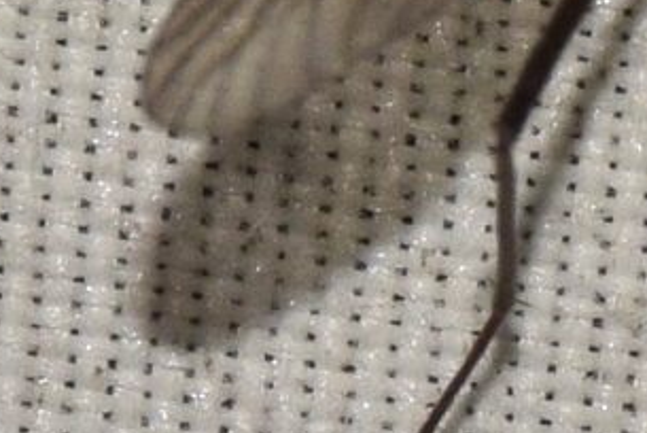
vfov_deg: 2.1
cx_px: 780
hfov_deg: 3.1
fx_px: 11855
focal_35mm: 659
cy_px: -64
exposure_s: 1/160
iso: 500
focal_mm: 140
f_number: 14
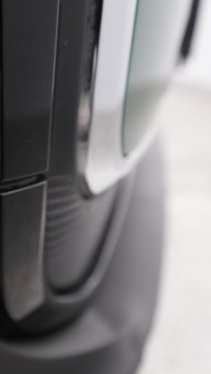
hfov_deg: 26.1
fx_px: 447
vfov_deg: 45.5
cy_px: 189
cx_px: 41
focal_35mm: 45
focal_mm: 28
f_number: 4.5
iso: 5000
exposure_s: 1/100
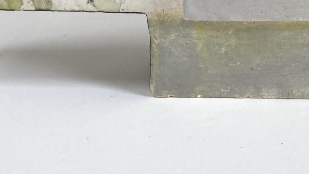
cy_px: -118
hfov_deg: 22.4
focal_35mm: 92
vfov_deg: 12.3
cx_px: 301
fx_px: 754
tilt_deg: -10.3
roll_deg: -1.1
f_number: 1.8
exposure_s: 1/275
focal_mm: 4.25
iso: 32
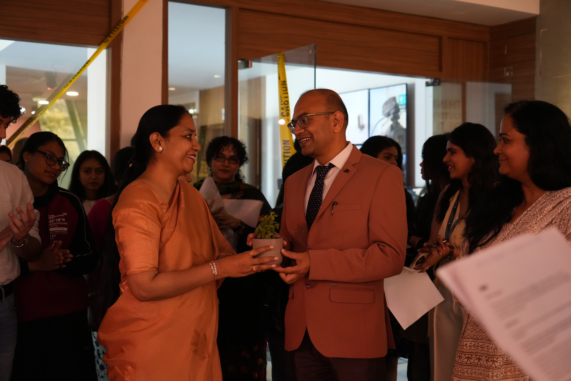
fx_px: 714
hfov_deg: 43.6
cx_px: 286
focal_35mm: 45
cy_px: 190
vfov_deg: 29.9
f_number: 4
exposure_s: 1/160
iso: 5000
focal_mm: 45
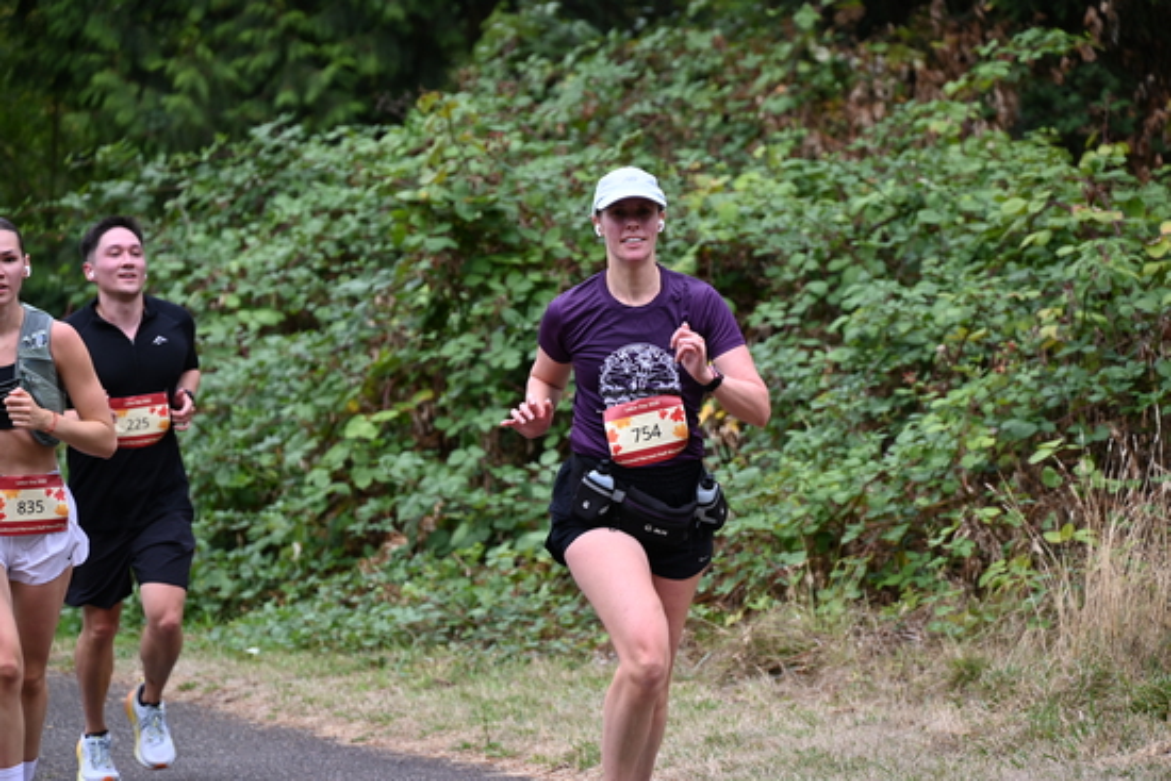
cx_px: 586
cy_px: 390
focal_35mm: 200
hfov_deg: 10.3
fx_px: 6507
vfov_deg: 6.9
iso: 400
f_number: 6.3
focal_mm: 200
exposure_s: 1/320
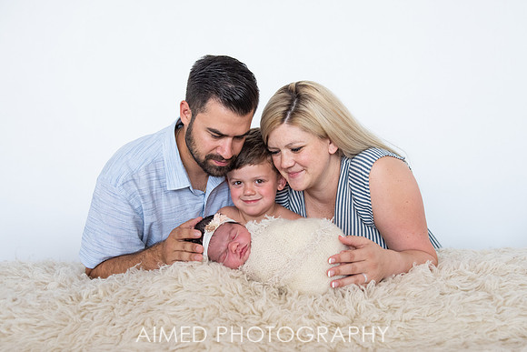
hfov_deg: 55.9
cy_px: 184
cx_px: 282
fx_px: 496
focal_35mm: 34
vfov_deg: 39.0
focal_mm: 31
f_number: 4.5
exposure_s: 1/160
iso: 1600
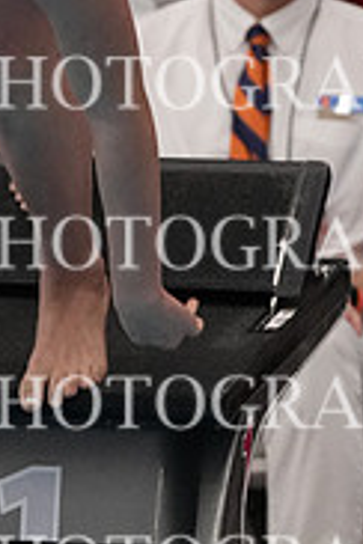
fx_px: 8772
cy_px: 3
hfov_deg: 2.4
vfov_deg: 3.6
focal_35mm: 580
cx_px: -67
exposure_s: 1/1250
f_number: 4
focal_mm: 122
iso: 6400
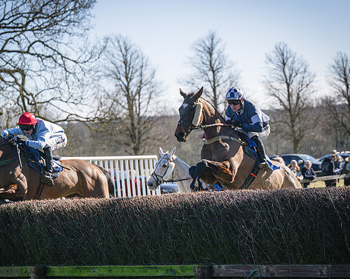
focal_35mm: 111
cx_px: 247
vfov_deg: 13.9
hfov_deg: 17.3
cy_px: 155
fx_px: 1149
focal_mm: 70
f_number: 2.8
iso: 400
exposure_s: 1/6400
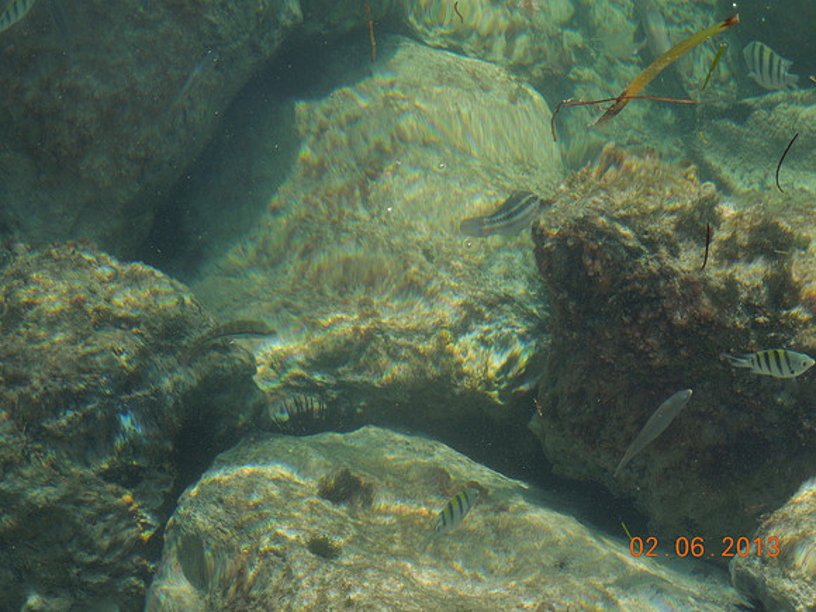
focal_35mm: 119
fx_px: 2805
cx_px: 408
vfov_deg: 12.5
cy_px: 306
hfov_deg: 16.6
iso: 100
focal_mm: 21.5
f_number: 4.8
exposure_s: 1/320
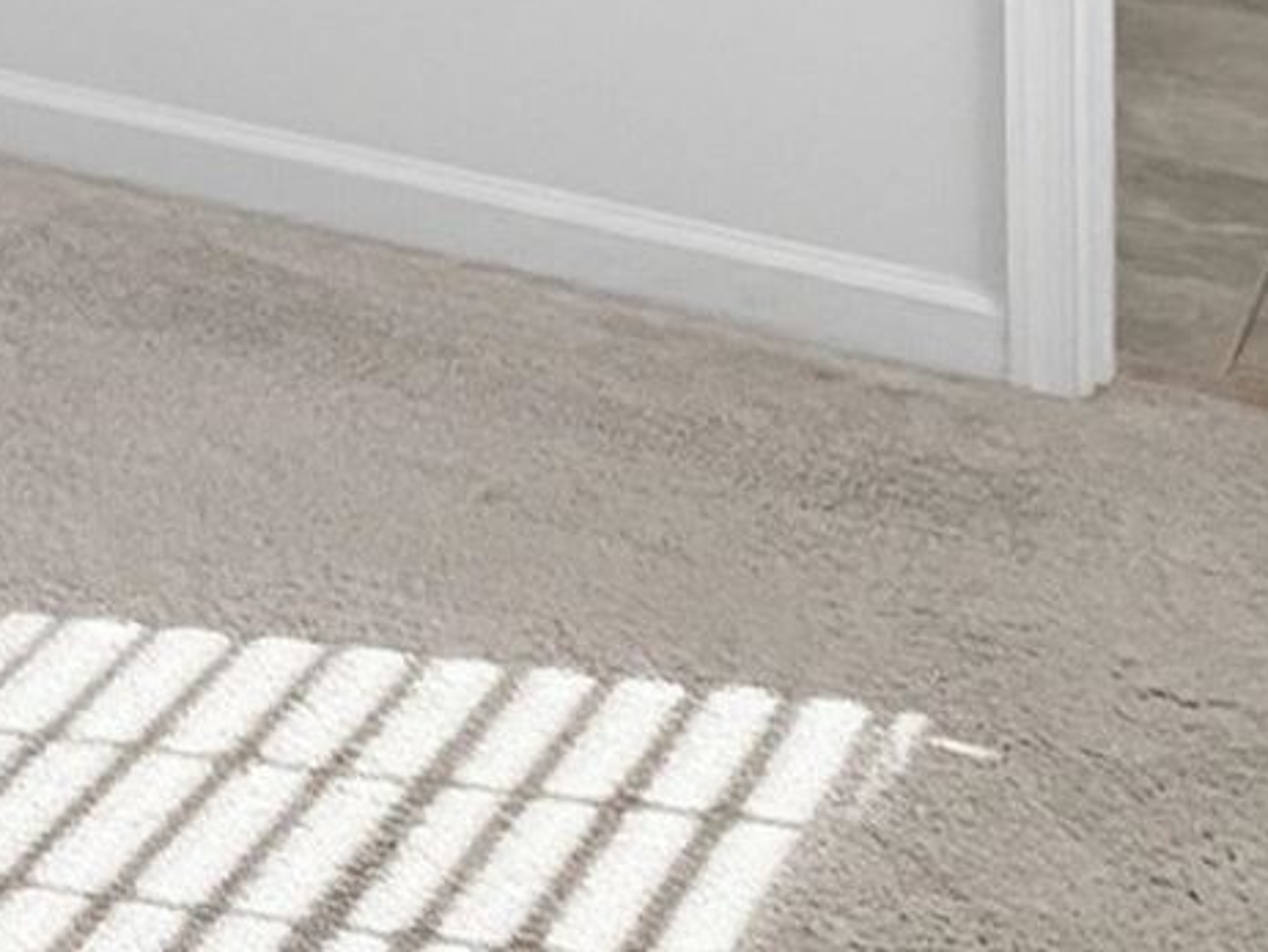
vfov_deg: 14.4
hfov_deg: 17.7
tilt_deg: -7.5
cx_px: -895
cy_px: -628
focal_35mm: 93
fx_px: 3408
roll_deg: +2.8
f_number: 2.2
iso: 64
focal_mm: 2.2
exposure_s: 1/120
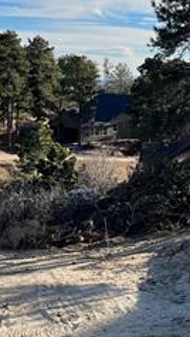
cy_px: 115
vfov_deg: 27.7
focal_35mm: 76
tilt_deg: -4.0
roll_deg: -1.5
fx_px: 680
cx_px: 347
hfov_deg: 14.0
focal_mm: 5.1
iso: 50
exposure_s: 1/2410
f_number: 1.6
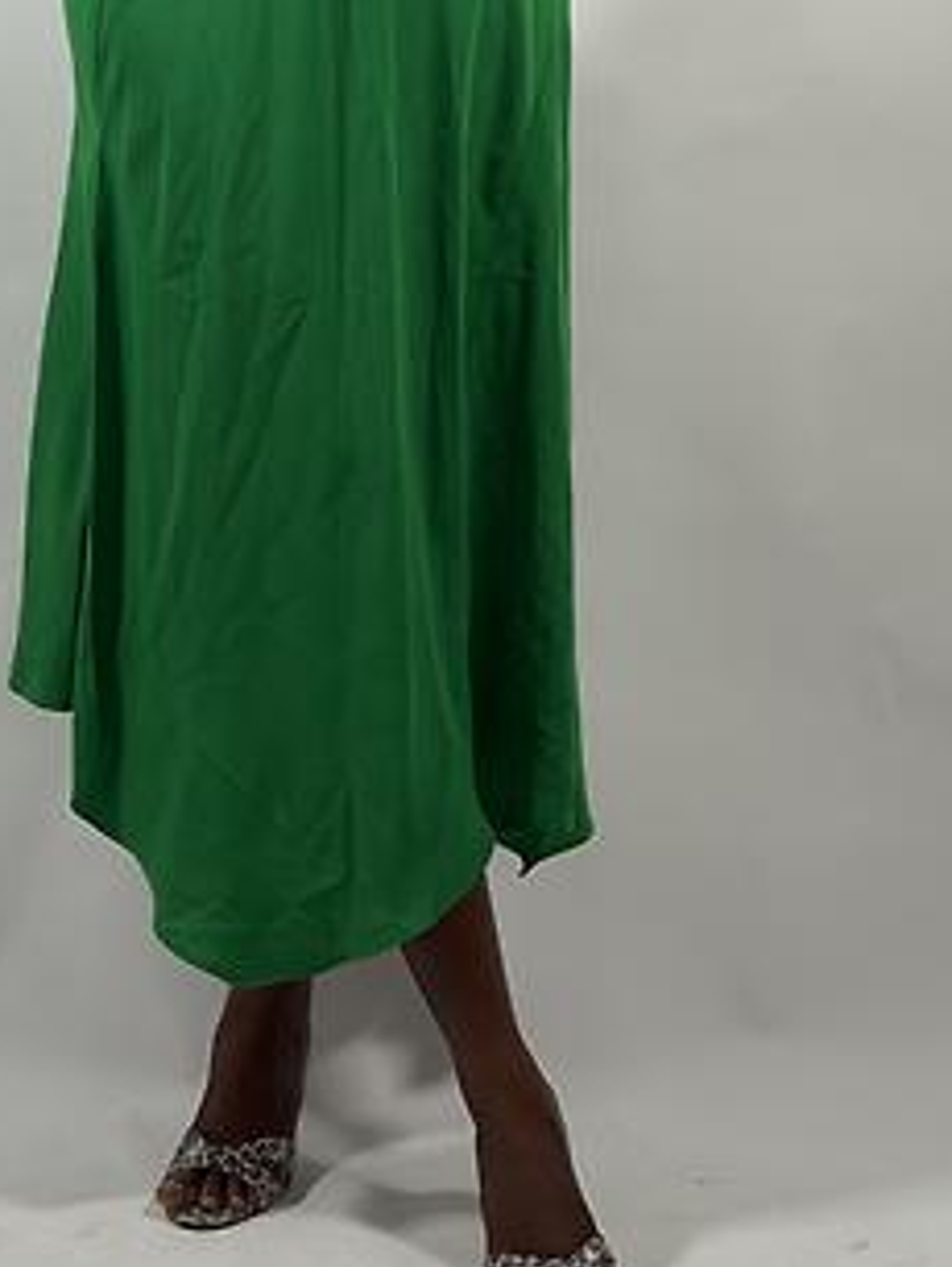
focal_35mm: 94
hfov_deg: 15.7
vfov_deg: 20.3
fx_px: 3442
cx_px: 310
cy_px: 46
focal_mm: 6.76
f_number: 1.78
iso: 64
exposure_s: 1/100
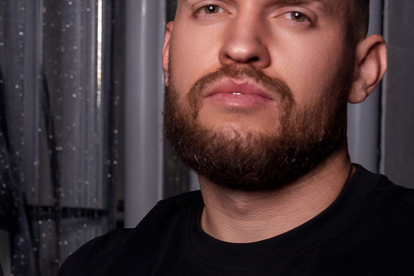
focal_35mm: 133
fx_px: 1529
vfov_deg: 10.3
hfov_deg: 15.2
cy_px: 188
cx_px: 8
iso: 1000
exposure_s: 1/250
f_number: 5
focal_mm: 31
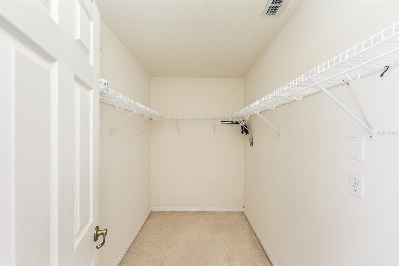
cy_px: 133
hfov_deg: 104.3
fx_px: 155
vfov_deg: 81.2
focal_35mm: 14
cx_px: 200
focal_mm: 14
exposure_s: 1/200
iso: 400
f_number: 8
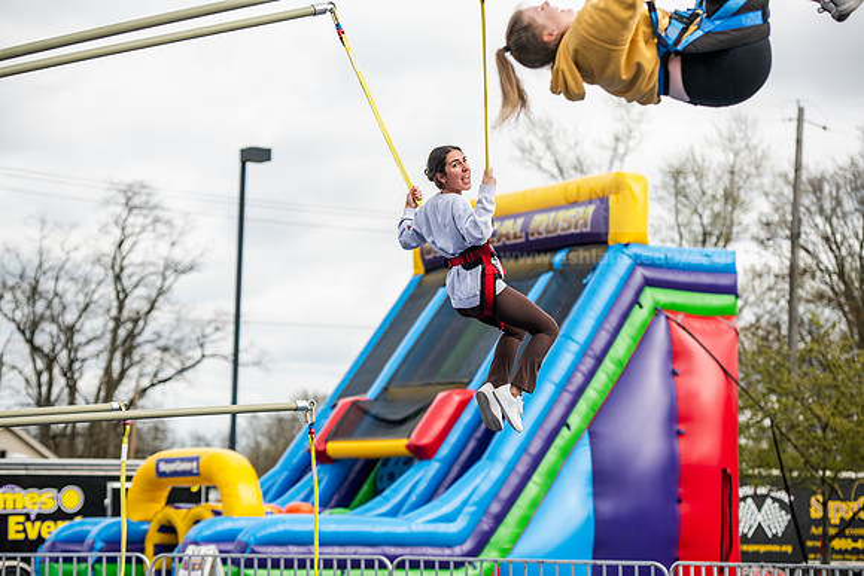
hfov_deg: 19.5
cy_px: 288
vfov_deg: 13.0
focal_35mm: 105
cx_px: 432
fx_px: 2520
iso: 125
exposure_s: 1/1000
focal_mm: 105
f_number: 3.5
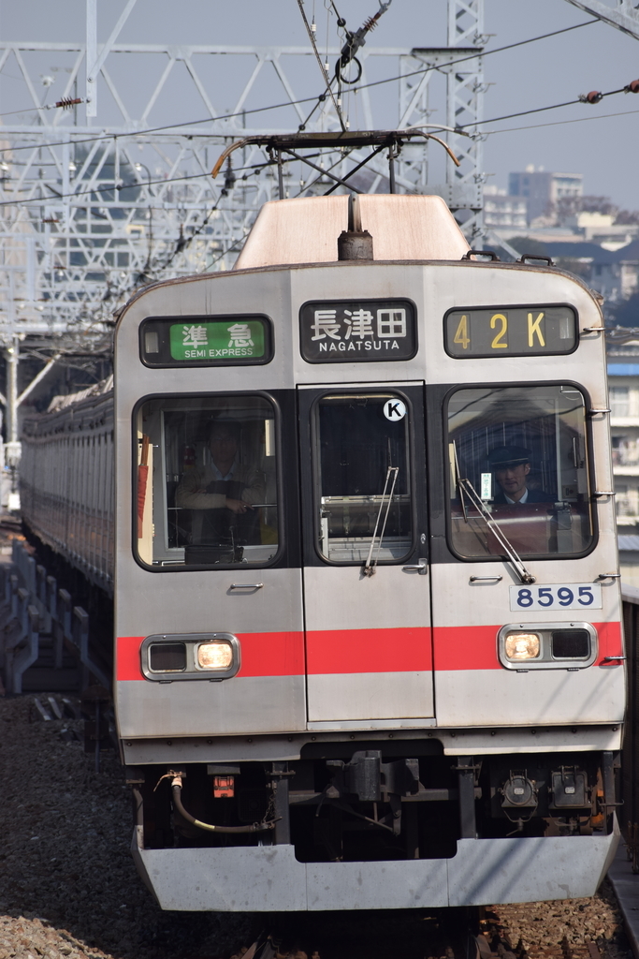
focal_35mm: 345
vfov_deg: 6.0
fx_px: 9182
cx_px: 320
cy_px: 480
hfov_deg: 4.0
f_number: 10
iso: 160
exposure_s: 1/400
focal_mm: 230
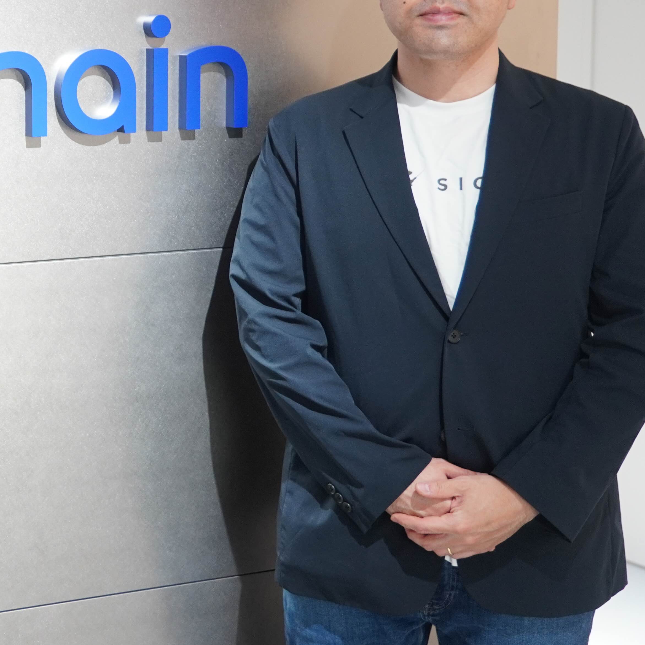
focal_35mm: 85
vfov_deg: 20.3
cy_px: 181
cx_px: -126
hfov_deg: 19.3
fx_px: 1792
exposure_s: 1/100
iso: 800
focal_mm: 26
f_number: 2.8
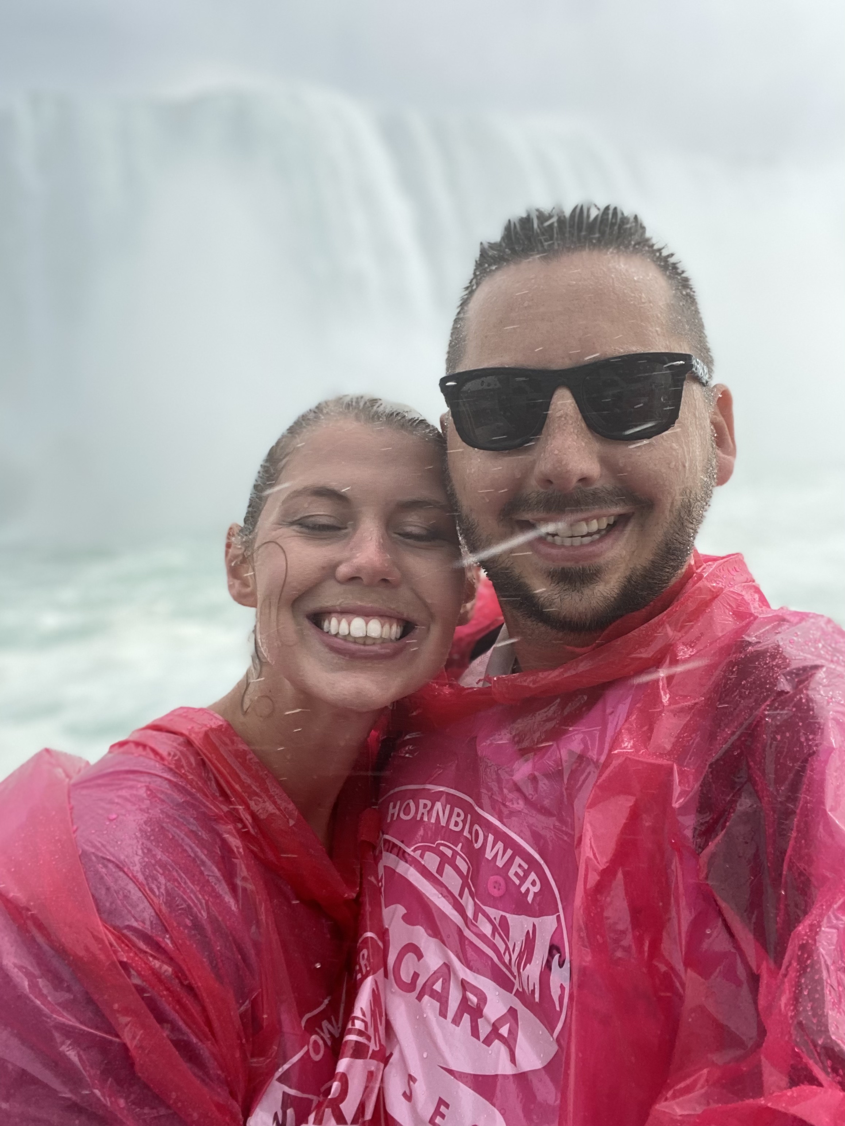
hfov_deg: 46.8
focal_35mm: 30
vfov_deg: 60.0
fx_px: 976
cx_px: 422
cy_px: 563
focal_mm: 2.71
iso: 25
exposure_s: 1/496
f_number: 2.2
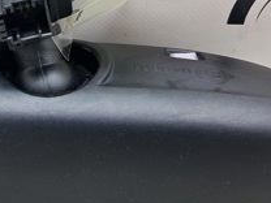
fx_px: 650
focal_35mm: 83
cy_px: 102
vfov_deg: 17.8
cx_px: 12
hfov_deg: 22.8
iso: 50
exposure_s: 1/50
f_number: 1.8
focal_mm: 4
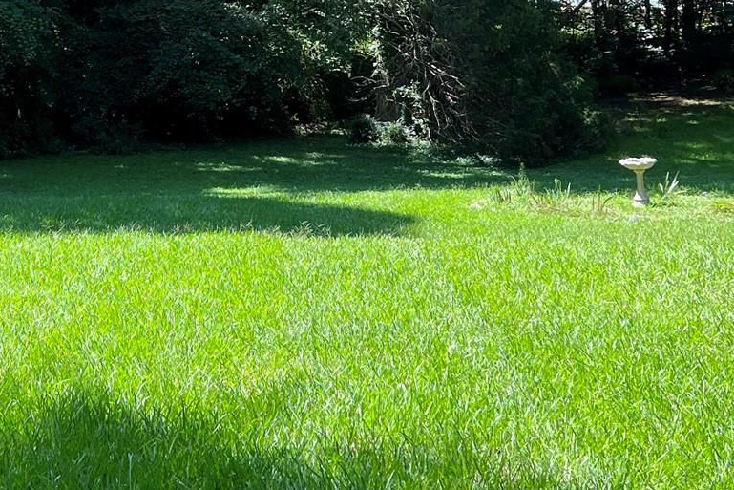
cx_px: 184
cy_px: -32
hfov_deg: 27.7
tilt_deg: +1.2
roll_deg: -0.8
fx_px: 1468
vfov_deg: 18.3
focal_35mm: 72
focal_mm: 5.7
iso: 50
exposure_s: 1/588
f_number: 1.5
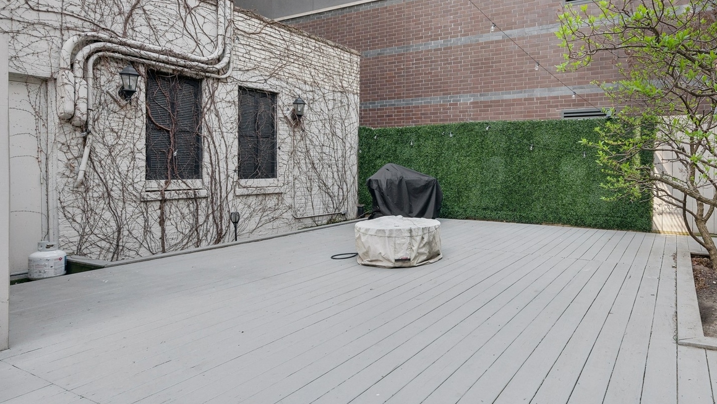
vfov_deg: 49.9
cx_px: 462
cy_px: 175
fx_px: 432
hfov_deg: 77.5
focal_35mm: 23
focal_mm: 15.5
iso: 100
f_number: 10
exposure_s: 1/10
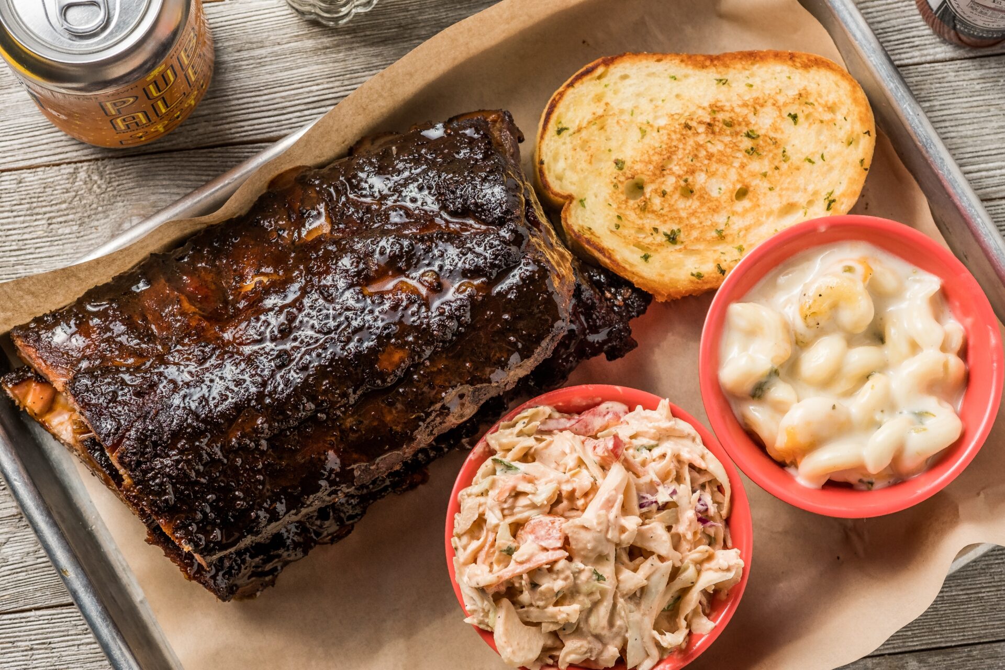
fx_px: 2512
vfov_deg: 15.2
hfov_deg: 22.6
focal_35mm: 90
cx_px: 502
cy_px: 335
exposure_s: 1/250
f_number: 7.1
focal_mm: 60
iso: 400
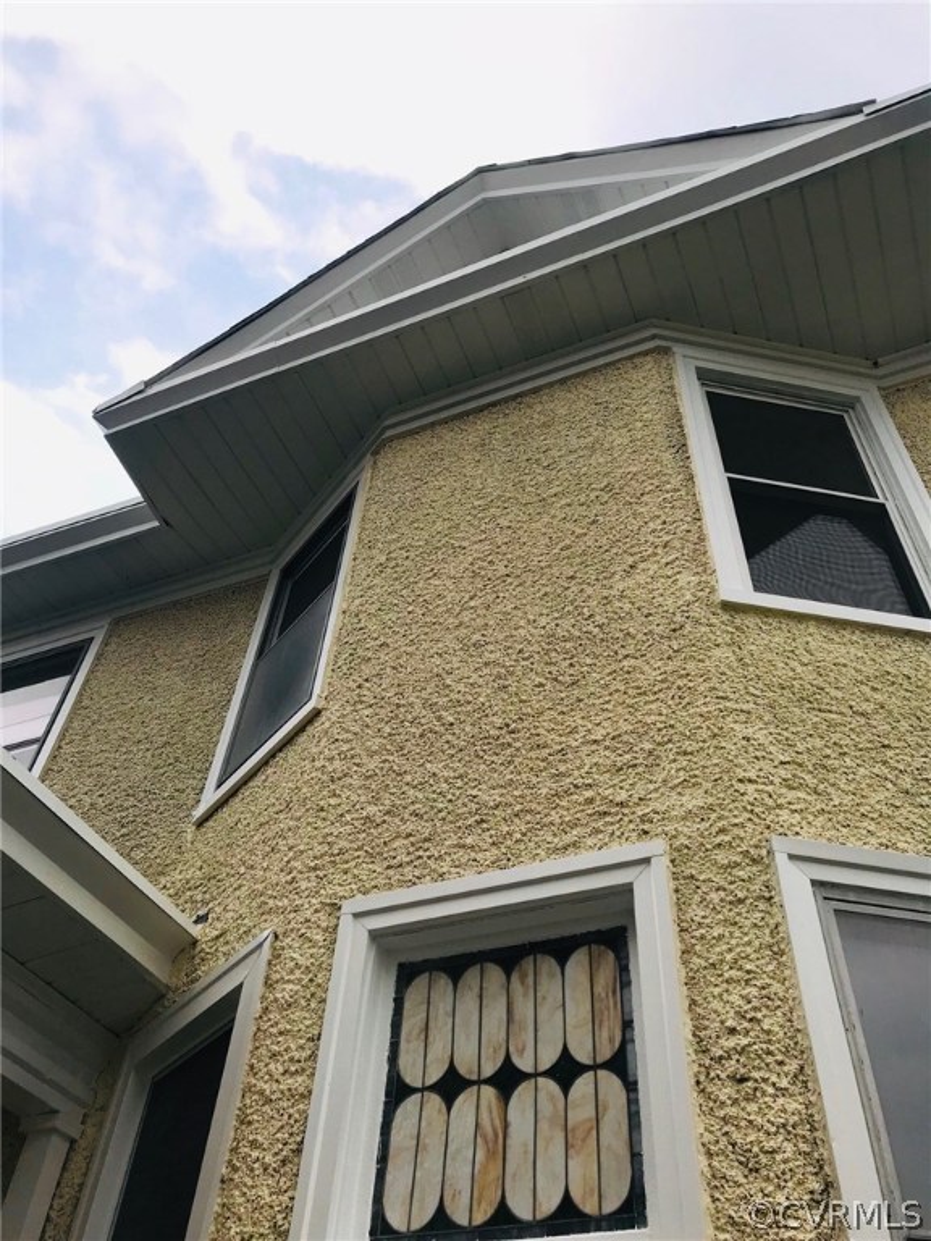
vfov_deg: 63.4
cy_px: 620
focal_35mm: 28
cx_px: 466
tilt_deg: +47.9
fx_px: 1004
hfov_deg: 49.7
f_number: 1.8
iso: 20
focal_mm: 3.99
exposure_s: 1/684
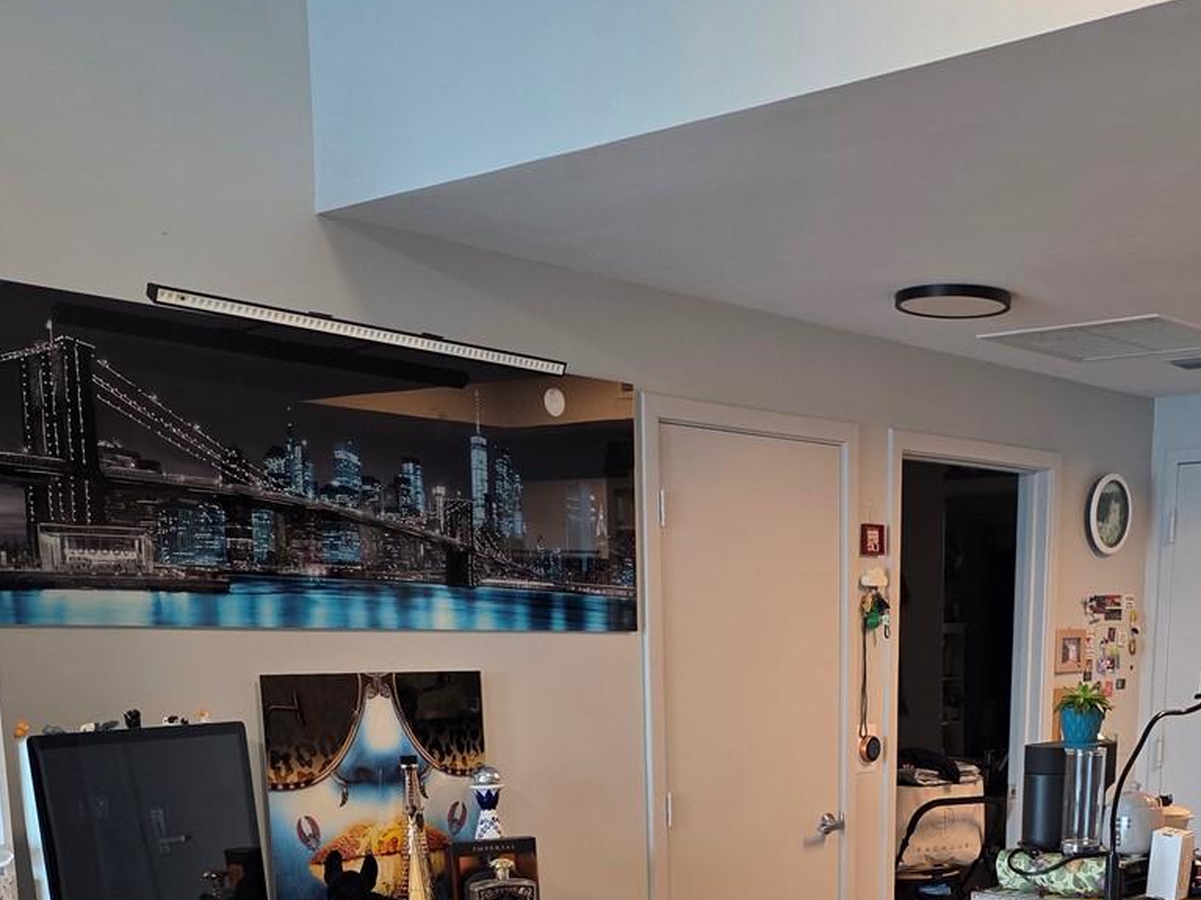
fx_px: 1665
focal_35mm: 48
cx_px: 824
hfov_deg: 39.1
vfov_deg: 28.2
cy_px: 923
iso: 200
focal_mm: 6.25
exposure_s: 1/120
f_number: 1.7
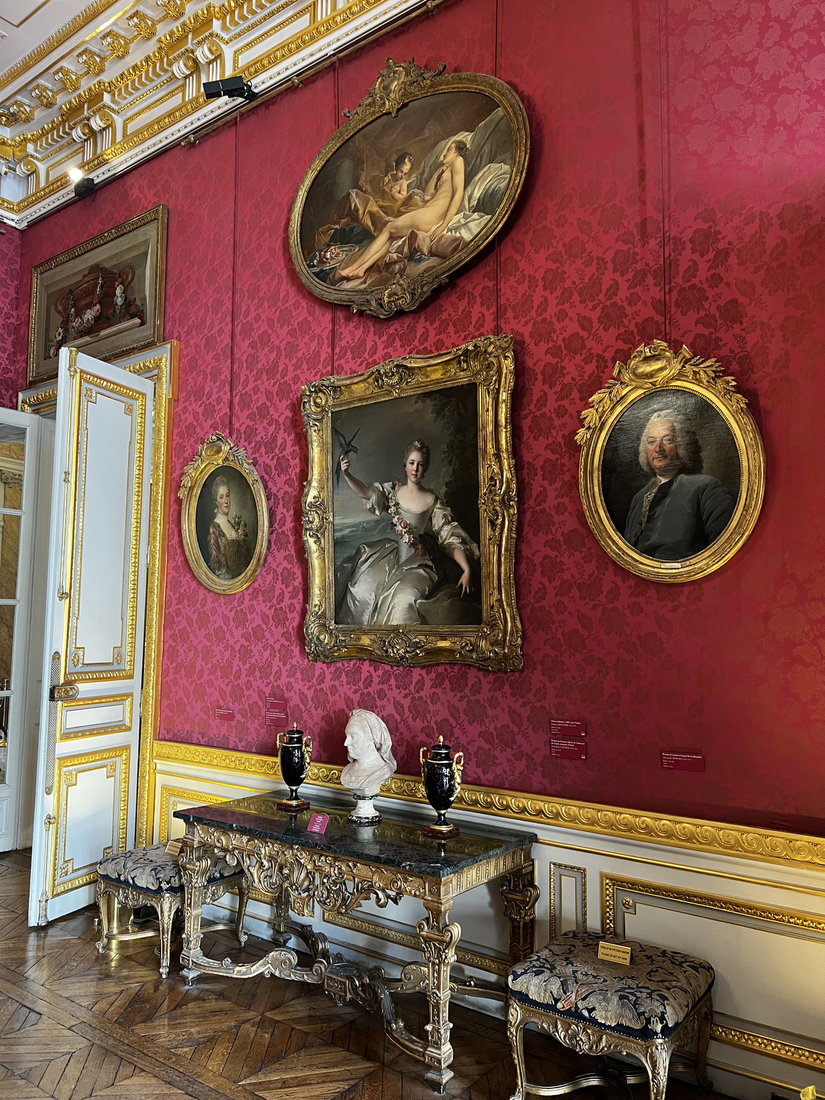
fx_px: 826
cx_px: 412
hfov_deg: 53.1
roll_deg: -0.7
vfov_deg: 67.3
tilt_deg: +6.1
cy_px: 550
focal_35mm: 26
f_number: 1.5
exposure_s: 1/50
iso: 250
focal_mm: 5.7
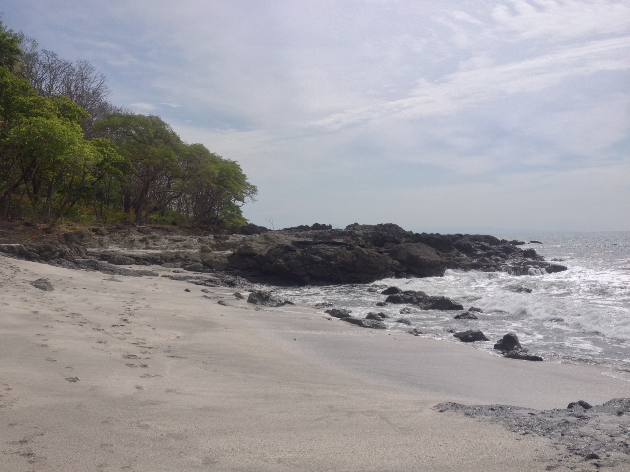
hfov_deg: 52.6
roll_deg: +1.6
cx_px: 315
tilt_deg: -3.2
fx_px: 637
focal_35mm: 35
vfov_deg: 40.7
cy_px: 236
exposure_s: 1/1972
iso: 50
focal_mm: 4.28
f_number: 2.4
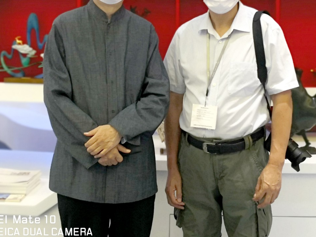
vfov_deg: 18.3
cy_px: 59
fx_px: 730
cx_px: 155
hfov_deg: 24.4
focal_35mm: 80
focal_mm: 3.95
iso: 80
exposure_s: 1/100
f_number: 1.6
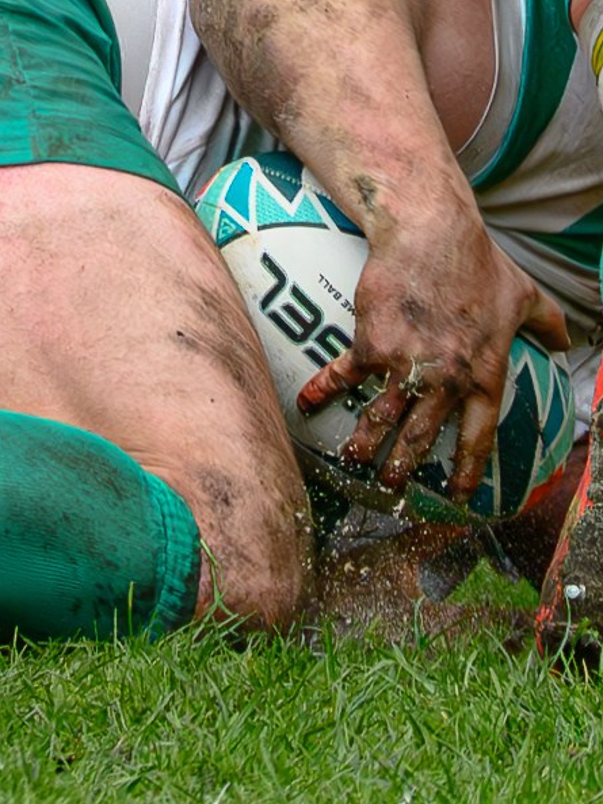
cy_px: -97
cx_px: 312
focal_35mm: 1958
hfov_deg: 0.8
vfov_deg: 1.0
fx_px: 45510
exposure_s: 1/800
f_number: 5.6
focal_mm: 200
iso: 1000
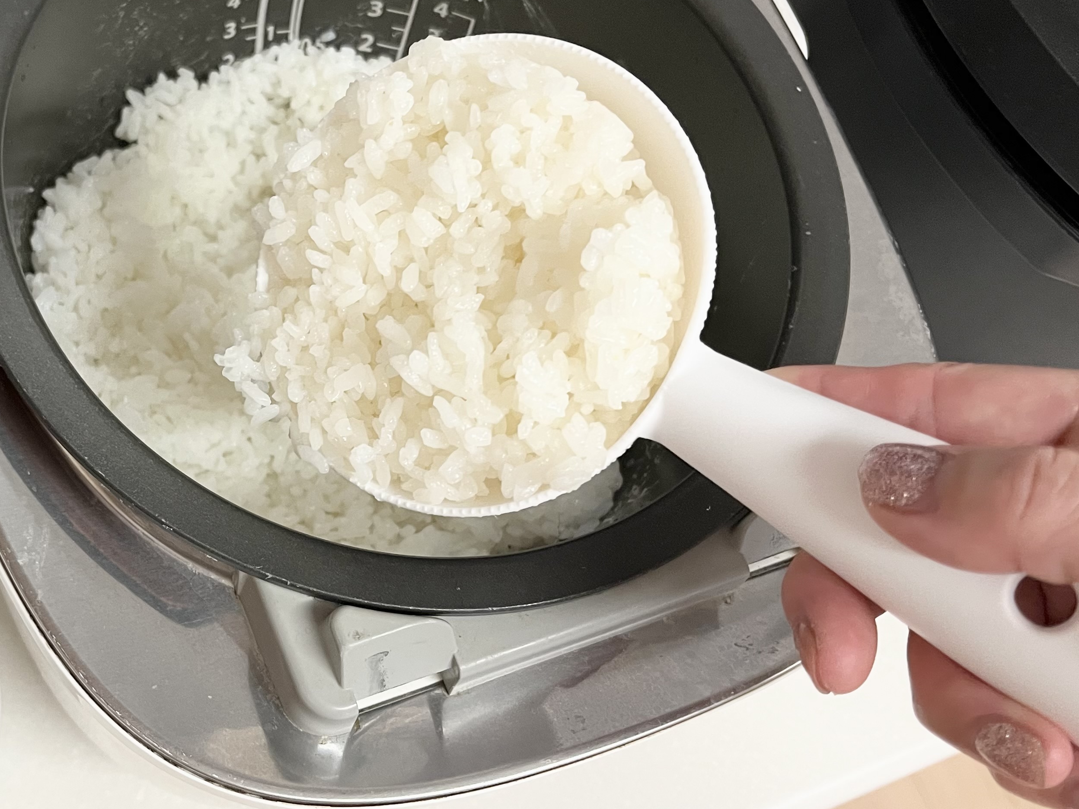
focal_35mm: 42
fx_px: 1309
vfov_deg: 34.3
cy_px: 406
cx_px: 297
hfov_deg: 43.6
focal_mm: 5.1
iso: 200
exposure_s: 1/60
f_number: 1.6
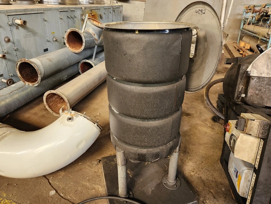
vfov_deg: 58.9
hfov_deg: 73.9
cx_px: 136
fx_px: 180
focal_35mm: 23
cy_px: 102
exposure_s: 1/120
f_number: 1.8
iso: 400
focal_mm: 5.4
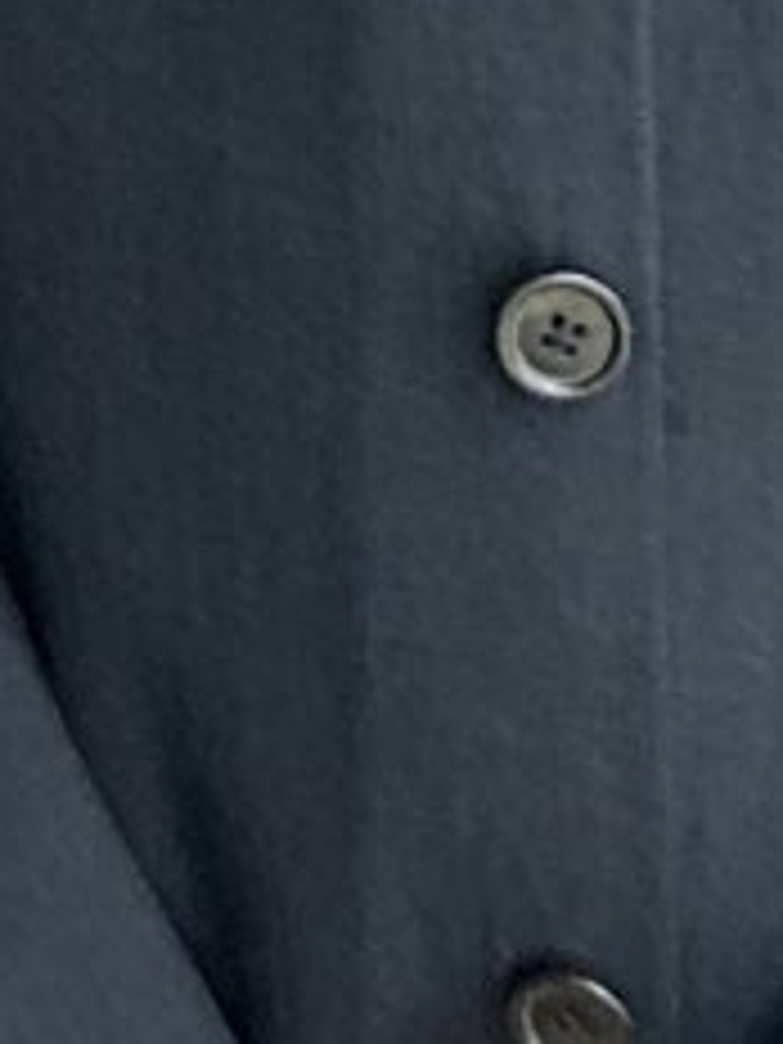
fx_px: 6243
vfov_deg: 8.1
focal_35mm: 207
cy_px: -2115
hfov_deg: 7.1
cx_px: -414
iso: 50
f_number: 2.2
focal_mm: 2.71
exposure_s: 1/122
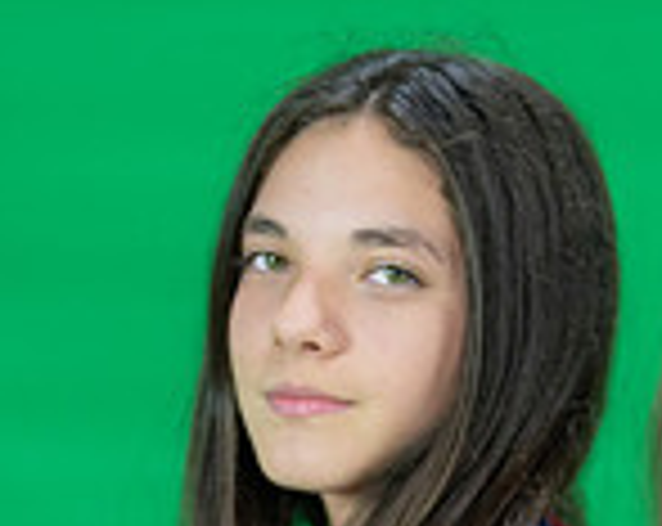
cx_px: 653
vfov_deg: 6.3
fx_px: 4732
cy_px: 831
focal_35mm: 242
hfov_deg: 8.0
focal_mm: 50
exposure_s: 1/500
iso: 400
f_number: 1.2
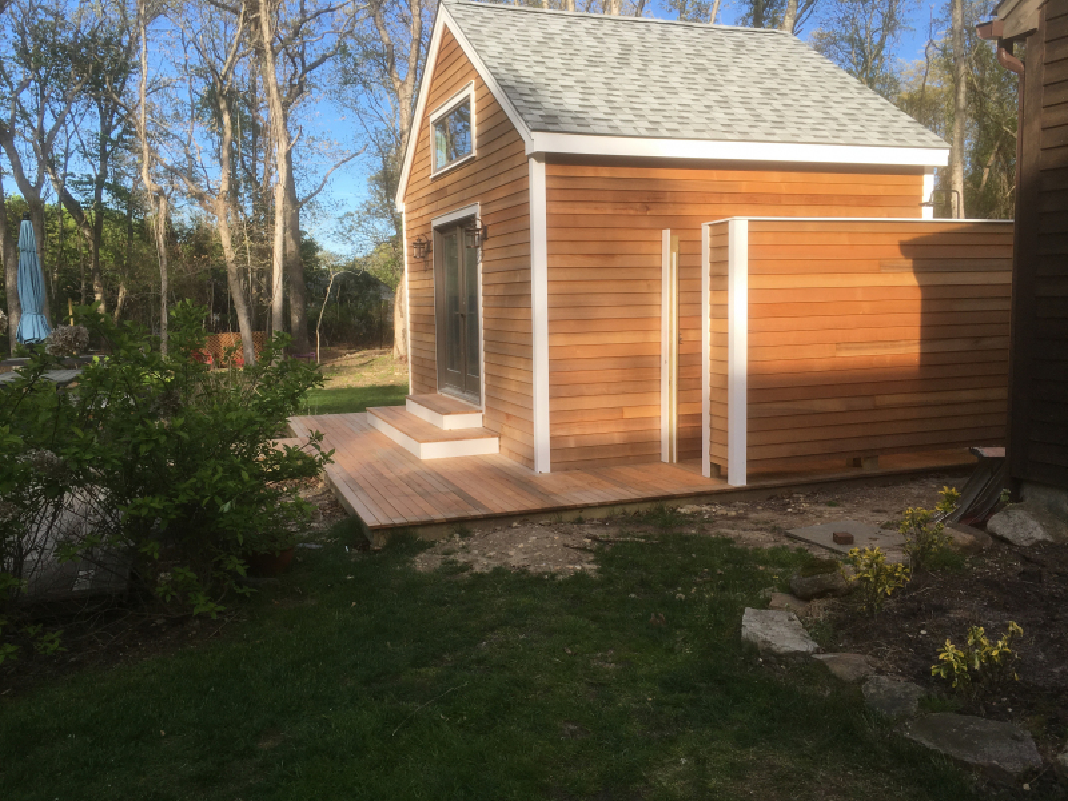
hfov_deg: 61.7
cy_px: 400
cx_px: 534
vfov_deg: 48.2
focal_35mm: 29
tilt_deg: -7.9
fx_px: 895
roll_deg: +1.8
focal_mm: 4.15
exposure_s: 1/651
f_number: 2.2
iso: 25
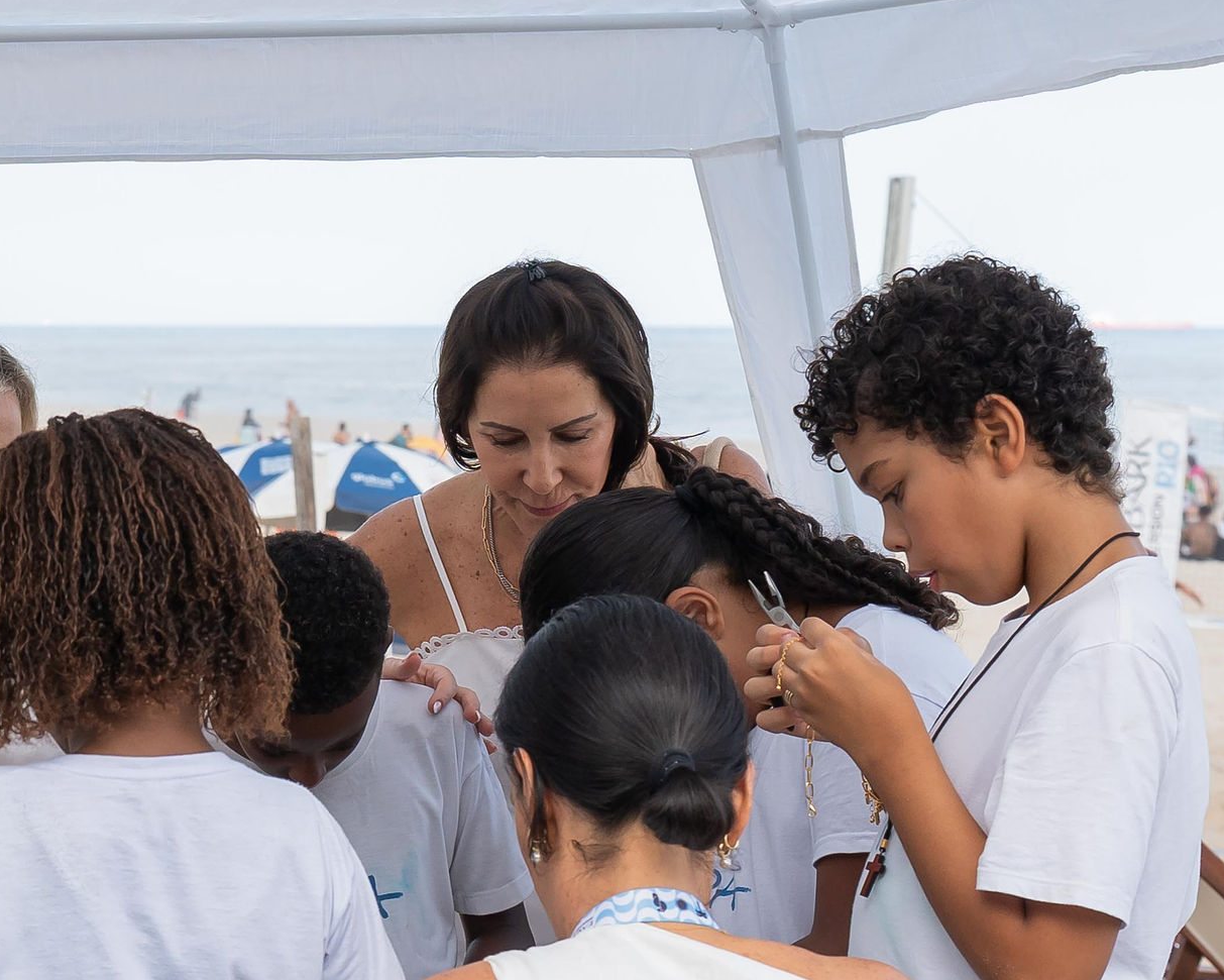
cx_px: -312
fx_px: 5109
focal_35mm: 141
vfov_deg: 10.9
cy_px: 630
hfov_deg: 13.2
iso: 160
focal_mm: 45
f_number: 5.6
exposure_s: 1/400
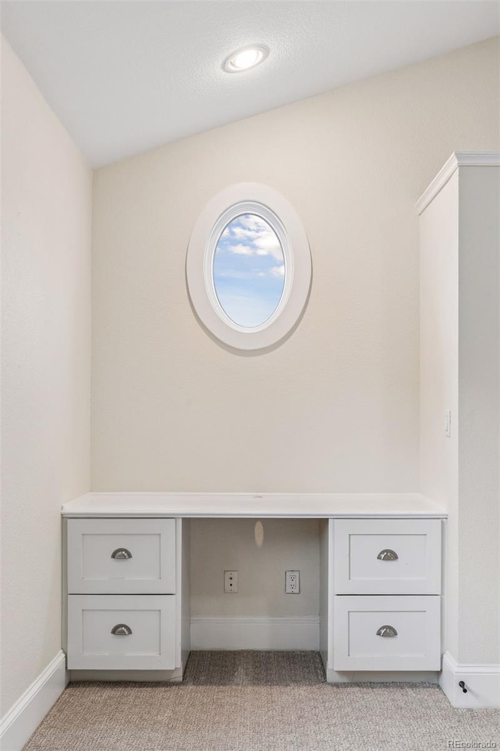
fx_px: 729
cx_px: 250
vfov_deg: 54.4
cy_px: 376
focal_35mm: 35
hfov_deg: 37.9
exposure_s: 1/6
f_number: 9
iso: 400
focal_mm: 35
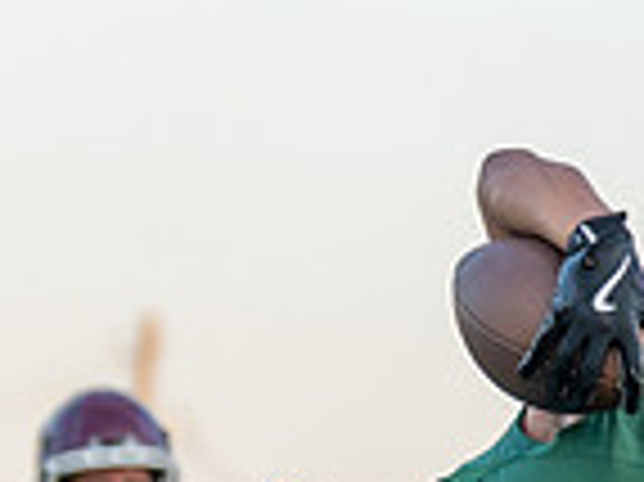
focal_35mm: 522
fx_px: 9703
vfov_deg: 2.8
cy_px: 1012
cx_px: 209
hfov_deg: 3.8
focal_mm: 105
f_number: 2.8
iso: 400
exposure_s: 1/1600
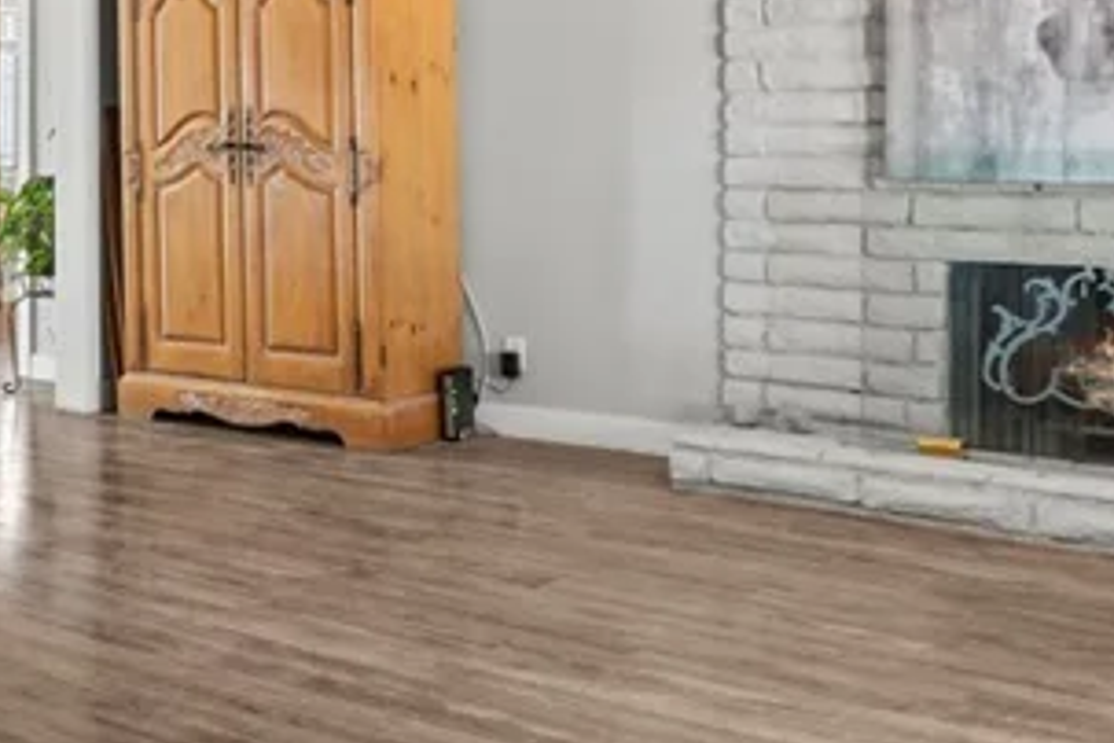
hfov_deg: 30.6
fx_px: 1671
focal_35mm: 54
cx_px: -257
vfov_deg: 24.5
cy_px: 116
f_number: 9
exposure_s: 8
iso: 200
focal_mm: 16
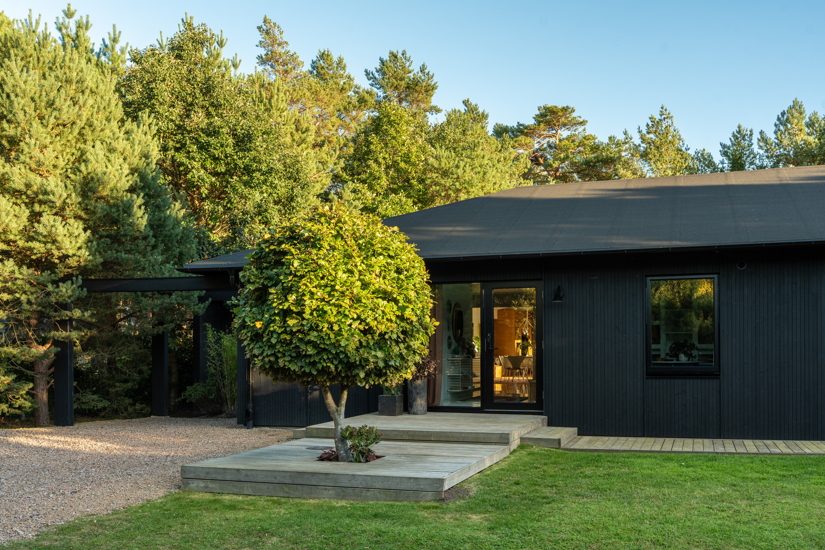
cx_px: 412
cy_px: 275
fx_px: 795
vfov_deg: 38.2
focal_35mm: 35
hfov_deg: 54.8
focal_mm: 34.7
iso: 100
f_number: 8
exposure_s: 1/40
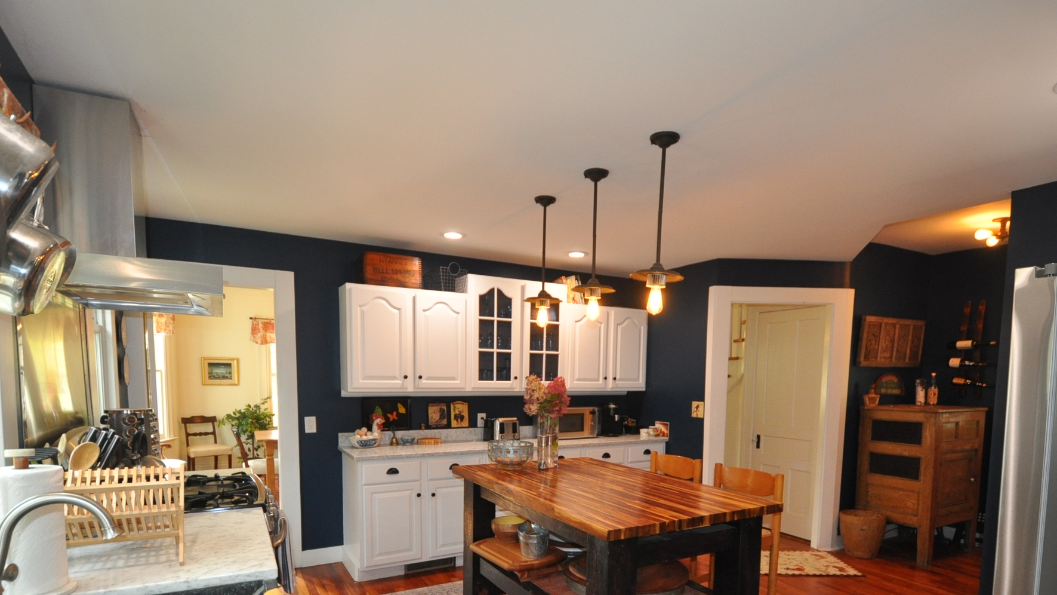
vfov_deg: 56.6
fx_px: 532
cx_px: 550
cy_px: 413
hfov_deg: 89.5
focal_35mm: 19
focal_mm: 10
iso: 800
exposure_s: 1/80
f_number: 3.5
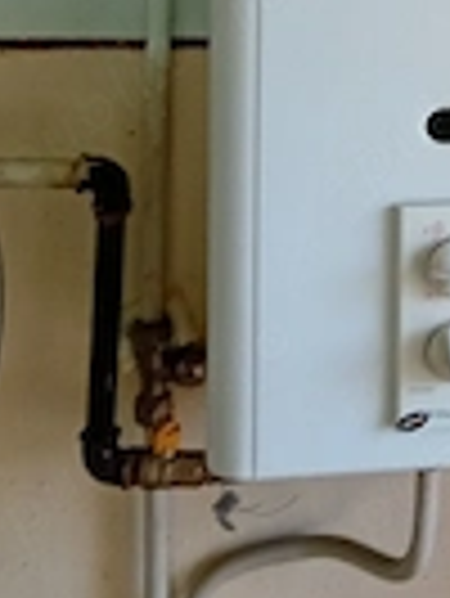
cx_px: 585
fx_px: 1454
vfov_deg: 20.8
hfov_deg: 16.6
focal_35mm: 84
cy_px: -220
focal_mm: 3.38
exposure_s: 1/33.4
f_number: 2.8
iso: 125
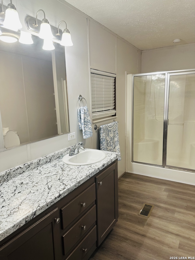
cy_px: 130
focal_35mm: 24
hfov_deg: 56.8
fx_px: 180
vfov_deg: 71.6
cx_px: 98
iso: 160
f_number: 1.78
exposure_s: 1/120
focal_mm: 6.86
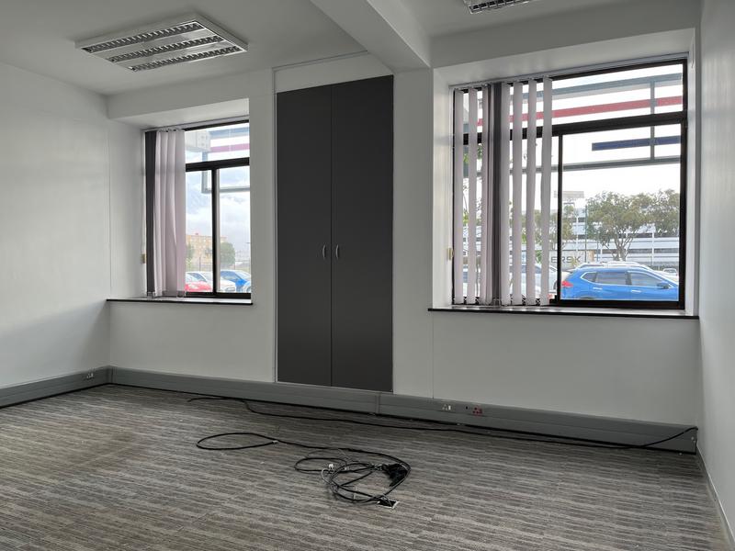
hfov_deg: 67.3
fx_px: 552
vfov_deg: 53.1
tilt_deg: -1.7
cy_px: 276
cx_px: 368
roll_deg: +0.6
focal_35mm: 26
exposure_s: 1/164
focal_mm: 5.1
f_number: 1.6
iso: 40
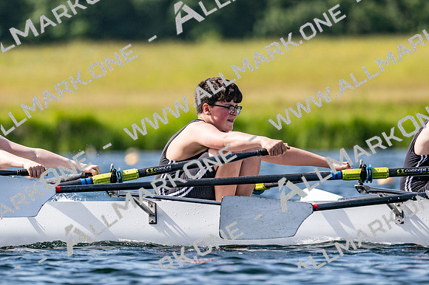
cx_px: 214
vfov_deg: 2.3
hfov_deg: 3.4
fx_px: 7146
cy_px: 142
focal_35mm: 600
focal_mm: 400
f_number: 4.5
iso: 250
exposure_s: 1/2500
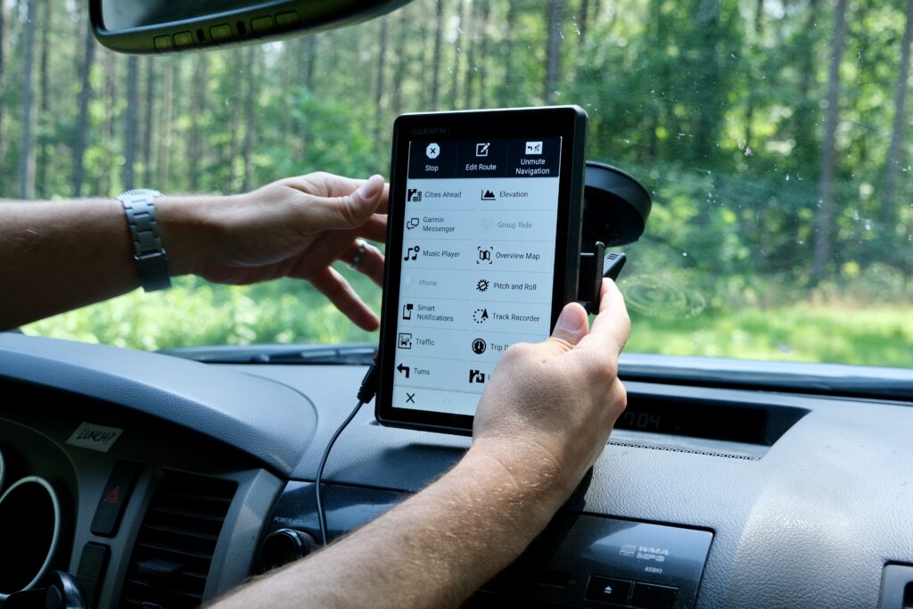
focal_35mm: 41
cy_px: 304
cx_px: 456
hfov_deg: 47.4
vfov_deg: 32.6
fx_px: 1040
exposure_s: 1/120
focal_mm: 27.5
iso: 320
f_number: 5
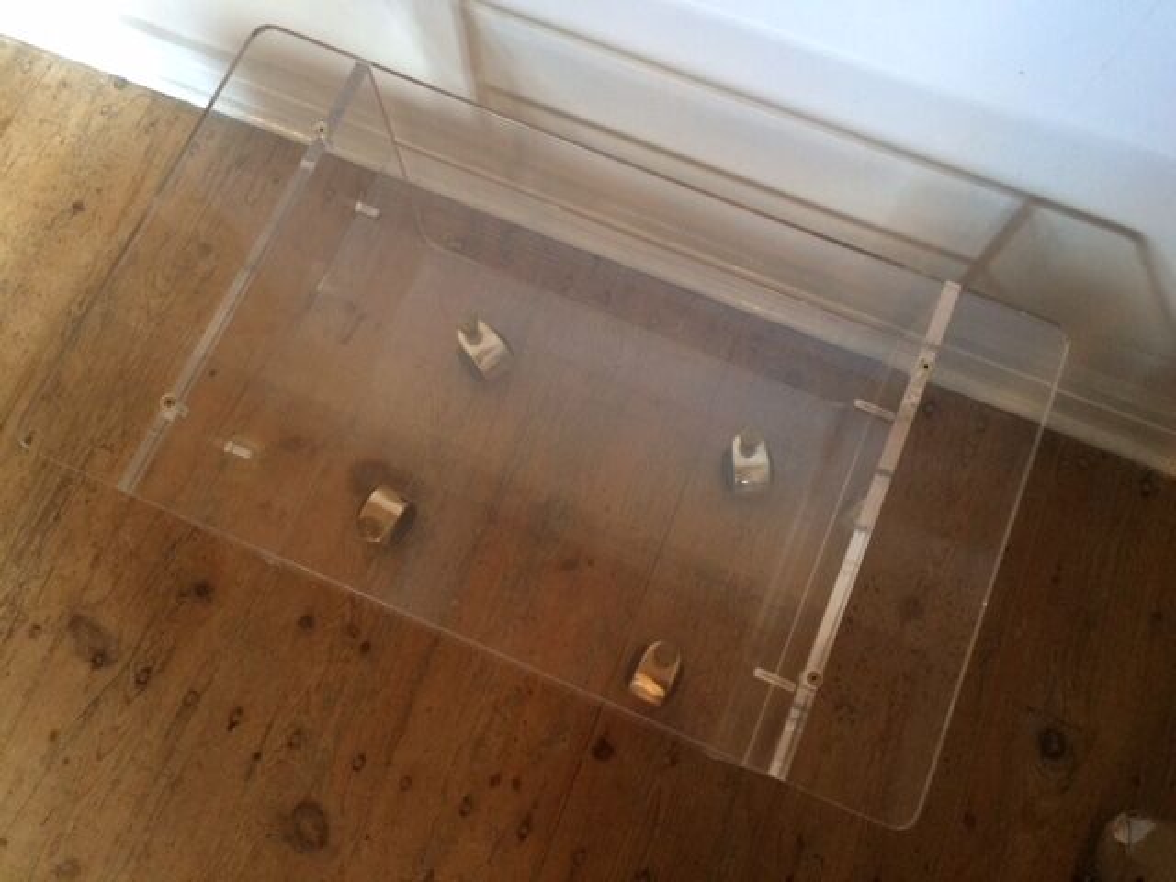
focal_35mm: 29
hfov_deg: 61.7
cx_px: 588
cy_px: 441
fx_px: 985
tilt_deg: -75.0
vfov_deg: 48.2
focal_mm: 4.15
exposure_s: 1/25
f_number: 2.2
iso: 250
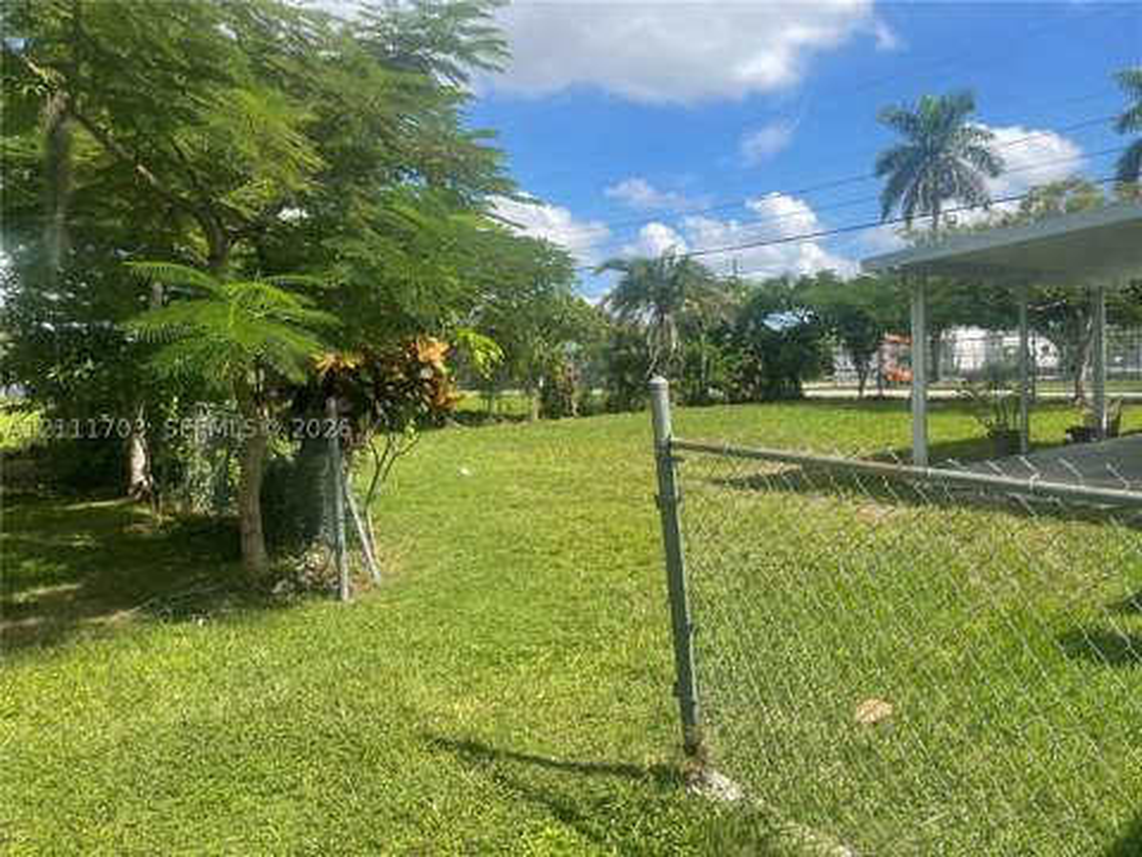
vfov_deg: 53.1
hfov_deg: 67.3
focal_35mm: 26
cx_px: 571
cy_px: 428
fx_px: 858
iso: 32
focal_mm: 4.2
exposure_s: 1/2882
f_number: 1.6
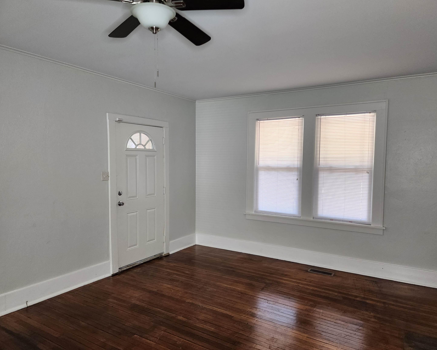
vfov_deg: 58.8
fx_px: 310
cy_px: 175
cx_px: 233
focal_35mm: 24
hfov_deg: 70.2
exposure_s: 1/180
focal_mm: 6.4
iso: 200
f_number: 1.8
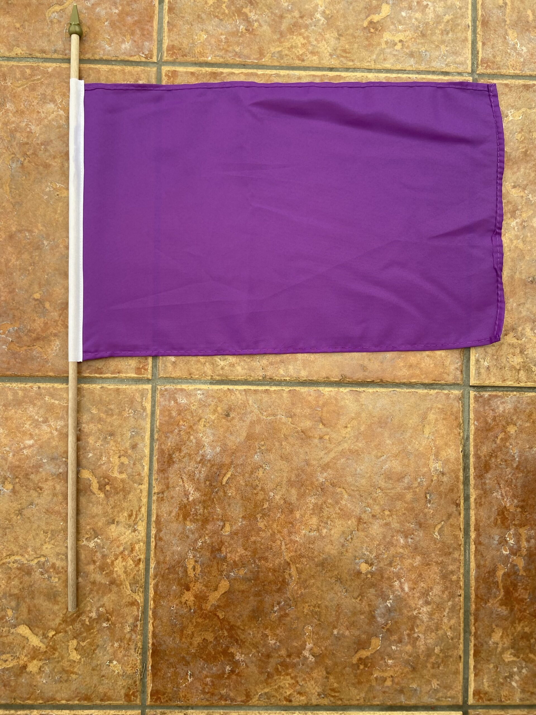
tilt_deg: -88.7
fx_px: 537
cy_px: 358
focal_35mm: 26
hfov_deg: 53.1
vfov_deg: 67.3
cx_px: 268
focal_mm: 4.25
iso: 40
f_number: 1.8
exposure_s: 1/122
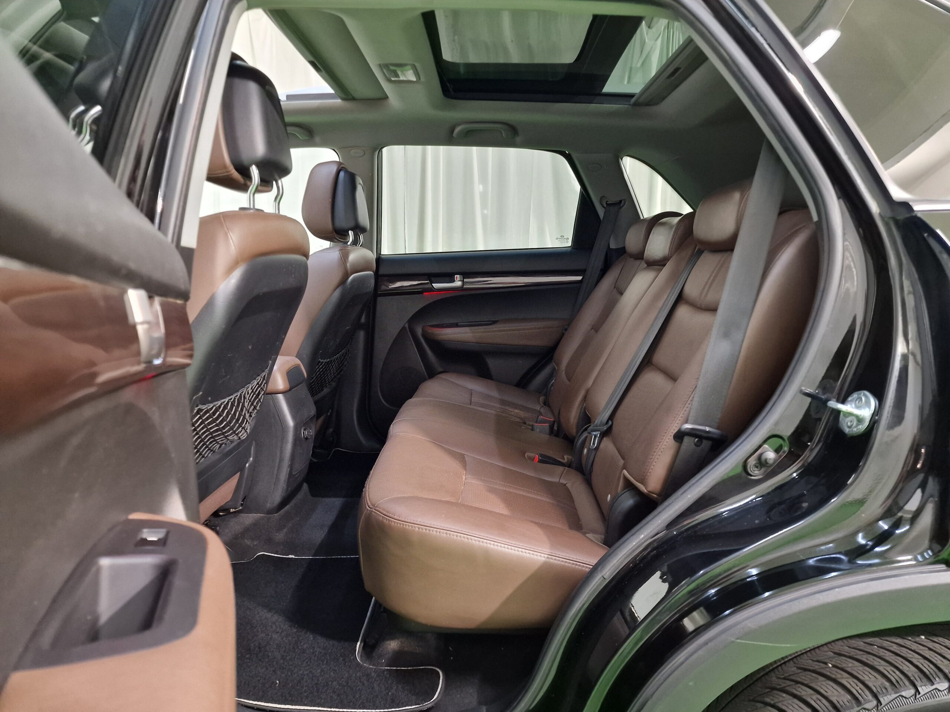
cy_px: 356
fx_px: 631
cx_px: 475
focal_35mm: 23
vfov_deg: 58.9
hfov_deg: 73.9
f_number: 1.8
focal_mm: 6.4
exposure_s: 1/33
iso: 500
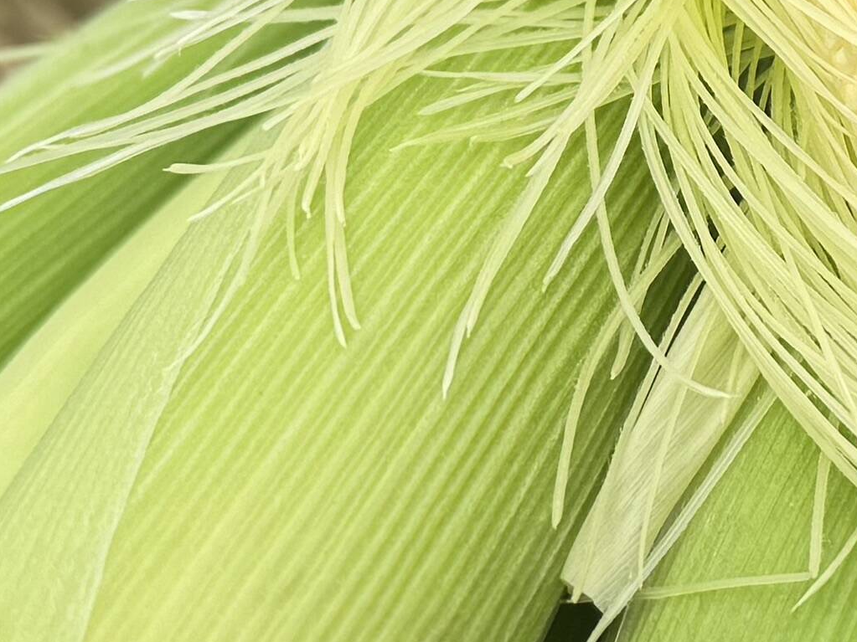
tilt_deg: -21.2
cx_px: 902
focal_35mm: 134
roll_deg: -6.1
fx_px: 3317
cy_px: 122
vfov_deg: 11.0
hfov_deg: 14.4
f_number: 1.78
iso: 80
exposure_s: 1/3802
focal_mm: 6.76
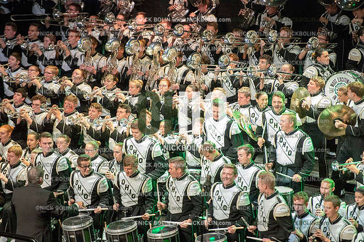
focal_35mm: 200
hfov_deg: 10.3
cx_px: 182
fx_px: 2021
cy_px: 121
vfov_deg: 6.9
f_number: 2.8
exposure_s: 1/640
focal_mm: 200
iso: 8000
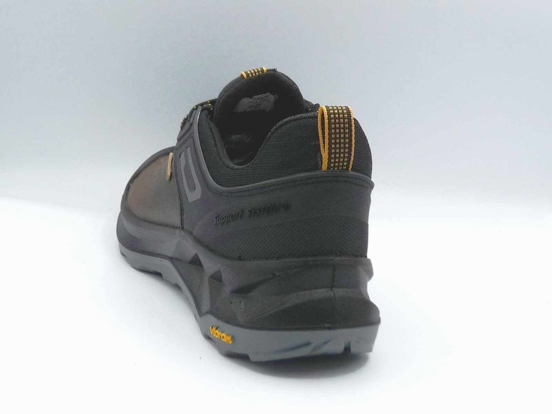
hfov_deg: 39.7
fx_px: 765
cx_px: 276
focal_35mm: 48
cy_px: 207
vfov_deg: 30.3
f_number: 5
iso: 100
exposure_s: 1/200
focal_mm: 4.8
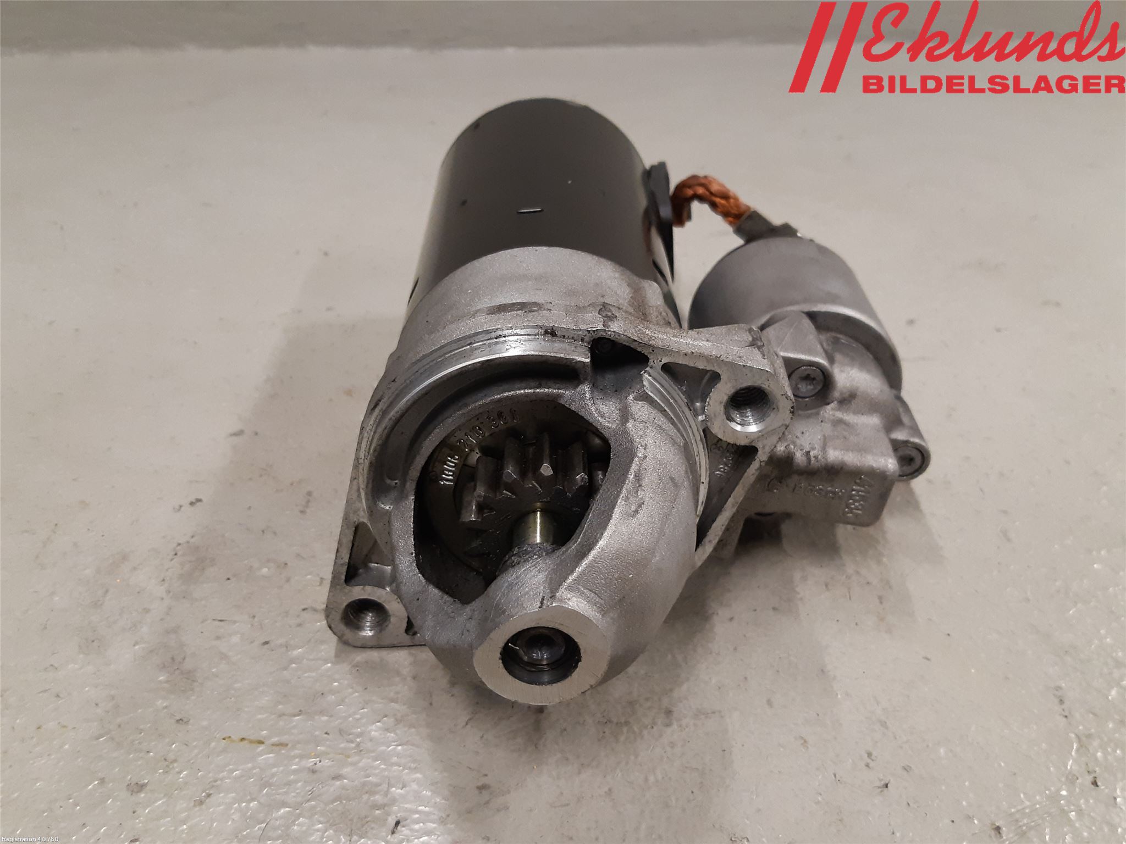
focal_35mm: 26
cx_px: 563
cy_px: 422
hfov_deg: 67.3
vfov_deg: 53.1
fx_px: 846
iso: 200
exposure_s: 1/50
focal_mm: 3.93
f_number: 1.7
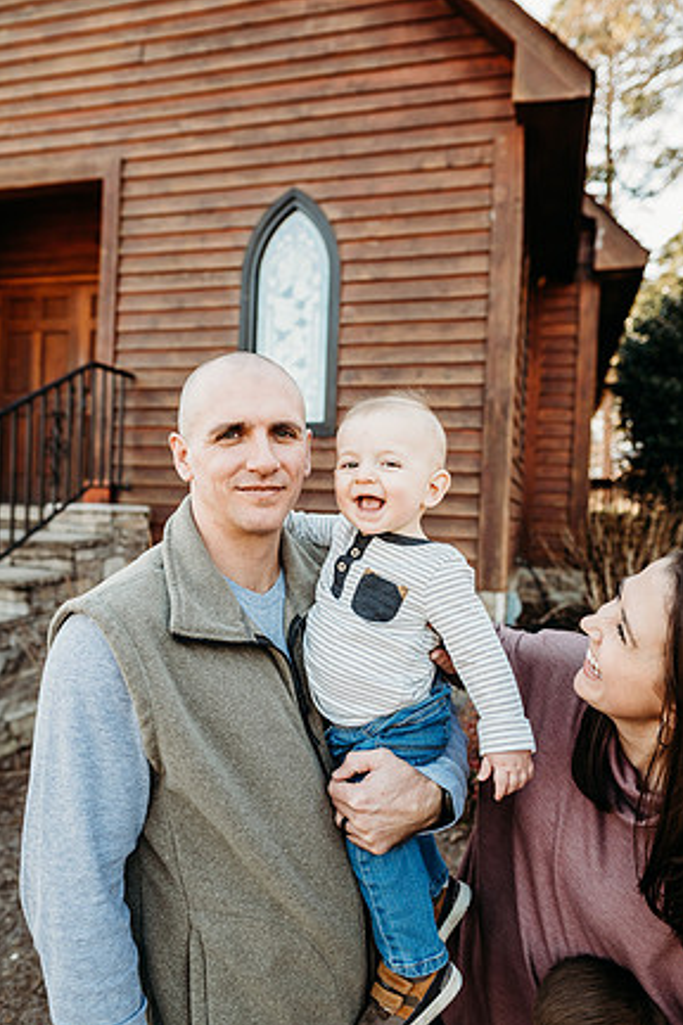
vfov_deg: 71.5
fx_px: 711
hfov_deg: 51.3
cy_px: 531
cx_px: 332
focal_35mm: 25
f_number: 2.8
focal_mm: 24
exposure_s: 1/320
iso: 250
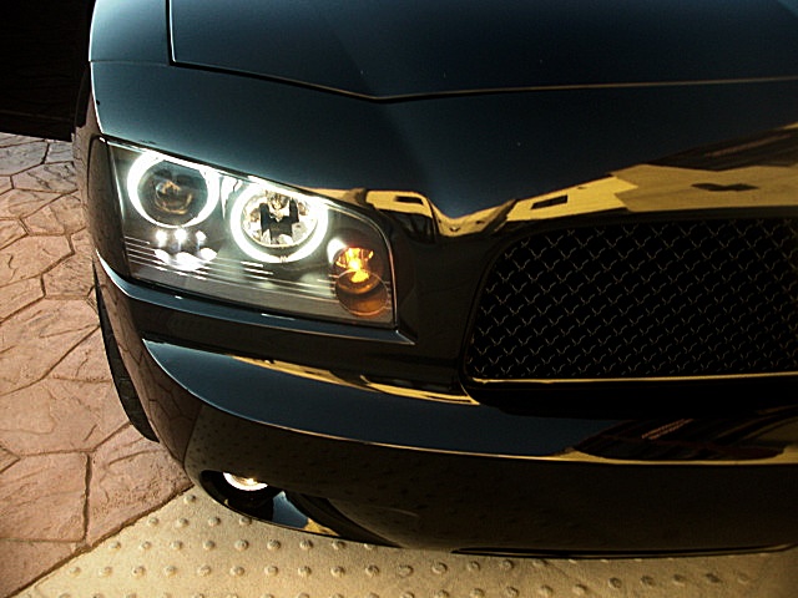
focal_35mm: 36
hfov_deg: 51.4
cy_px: 299
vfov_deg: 39.7
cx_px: 399
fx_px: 830
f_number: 2.8
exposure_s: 1/100
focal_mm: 6.3
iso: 200
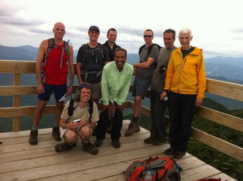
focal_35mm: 35
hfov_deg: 52.7
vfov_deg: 40.6
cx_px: 122
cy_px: 90
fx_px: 245
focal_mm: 3.85
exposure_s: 1/1040
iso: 80
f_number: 2.8
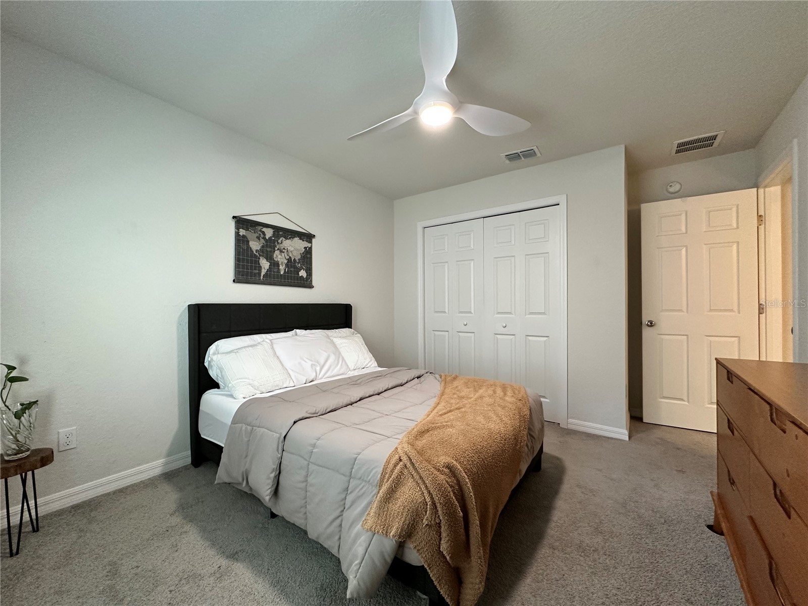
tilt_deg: +0.6
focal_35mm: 14
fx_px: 327
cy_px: 303
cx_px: 404
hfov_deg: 102.1
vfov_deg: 85.7
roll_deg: +0.0
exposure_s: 1/120
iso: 320
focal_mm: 2.22
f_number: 2.2
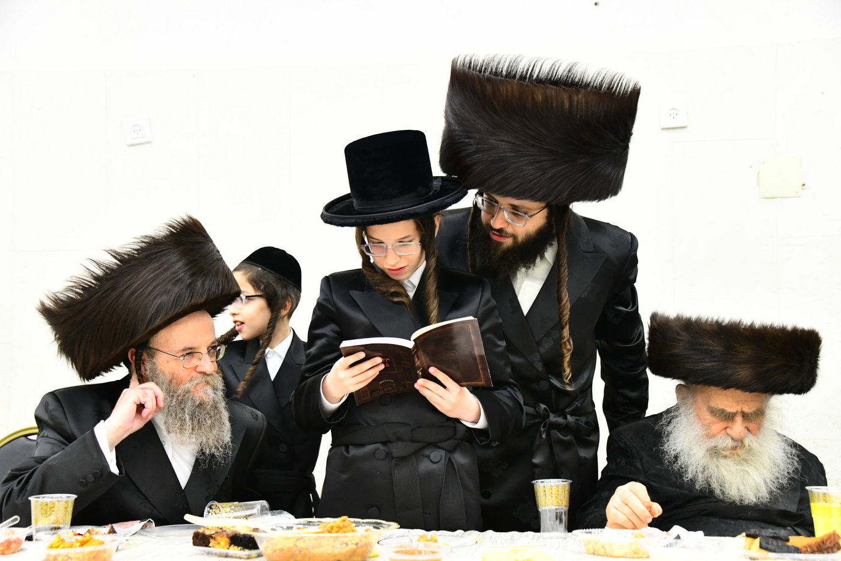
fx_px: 1285
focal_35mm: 55
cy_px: 280
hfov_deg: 36.3
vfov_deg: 24.6
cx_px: 420
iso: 4000
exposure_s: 1/125
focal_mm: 55
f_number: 5
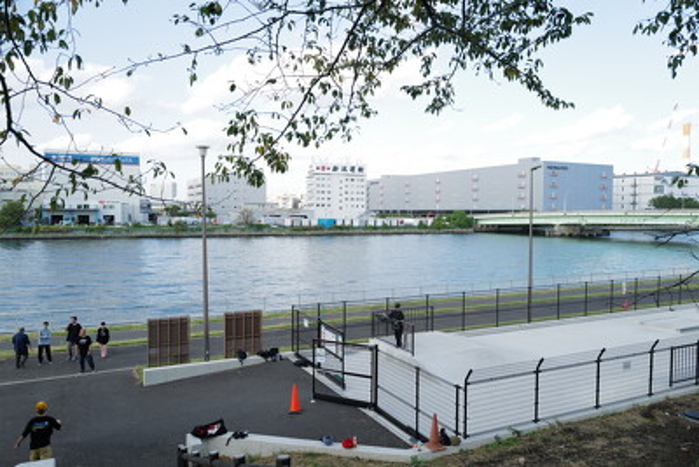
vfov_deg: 46.4
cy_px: 234
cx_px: 350
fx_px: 544
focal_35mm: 28
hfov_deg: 65.5
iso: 100
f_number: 4
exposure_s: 1/250
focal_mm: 28
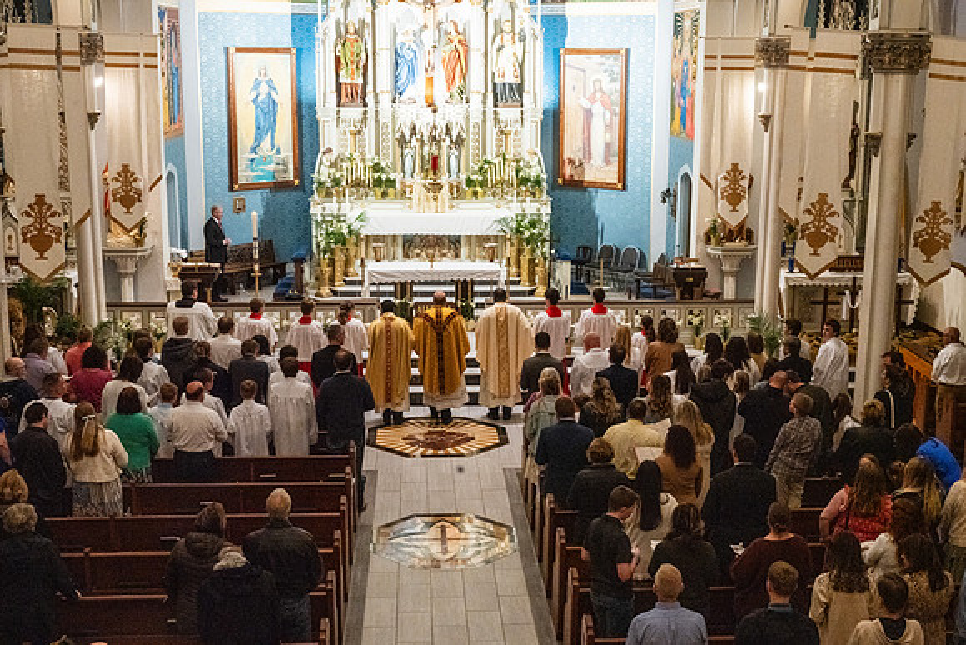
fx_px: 1270
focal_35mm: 47
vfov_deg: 28.5
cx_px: 491
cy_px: 323
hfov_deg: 41.6
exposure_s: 1/60
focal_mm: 46
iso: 5000
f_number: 11
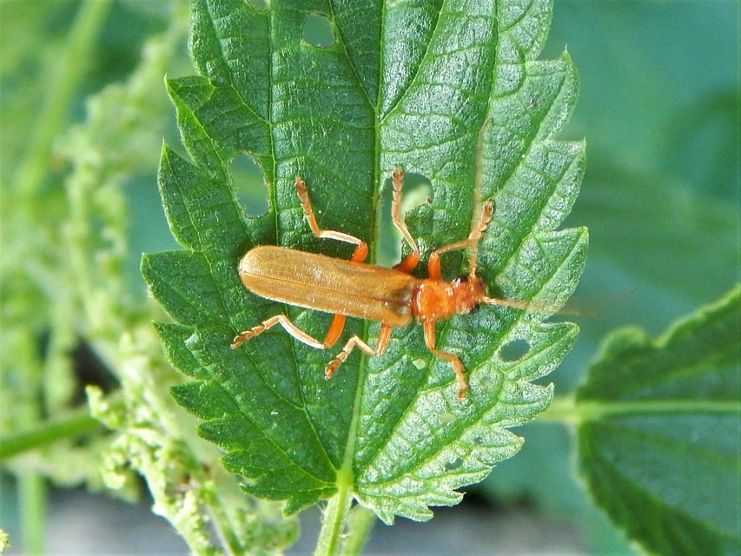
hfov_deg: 31.7
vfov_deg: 24.0
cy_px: 278
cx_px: 370
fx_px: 1306
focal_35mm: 61
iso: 400
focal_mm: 10.9
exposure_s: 1/60
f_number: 4
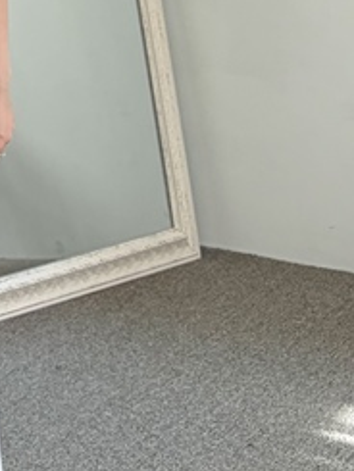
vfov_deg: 18.1
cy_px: -4
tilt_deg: -1.3
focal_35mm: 106
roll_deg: +1.6
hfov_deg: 12.8
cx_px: -264
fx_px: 1444
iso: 40
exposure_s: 1/199
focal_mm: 5.96
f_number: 1.6
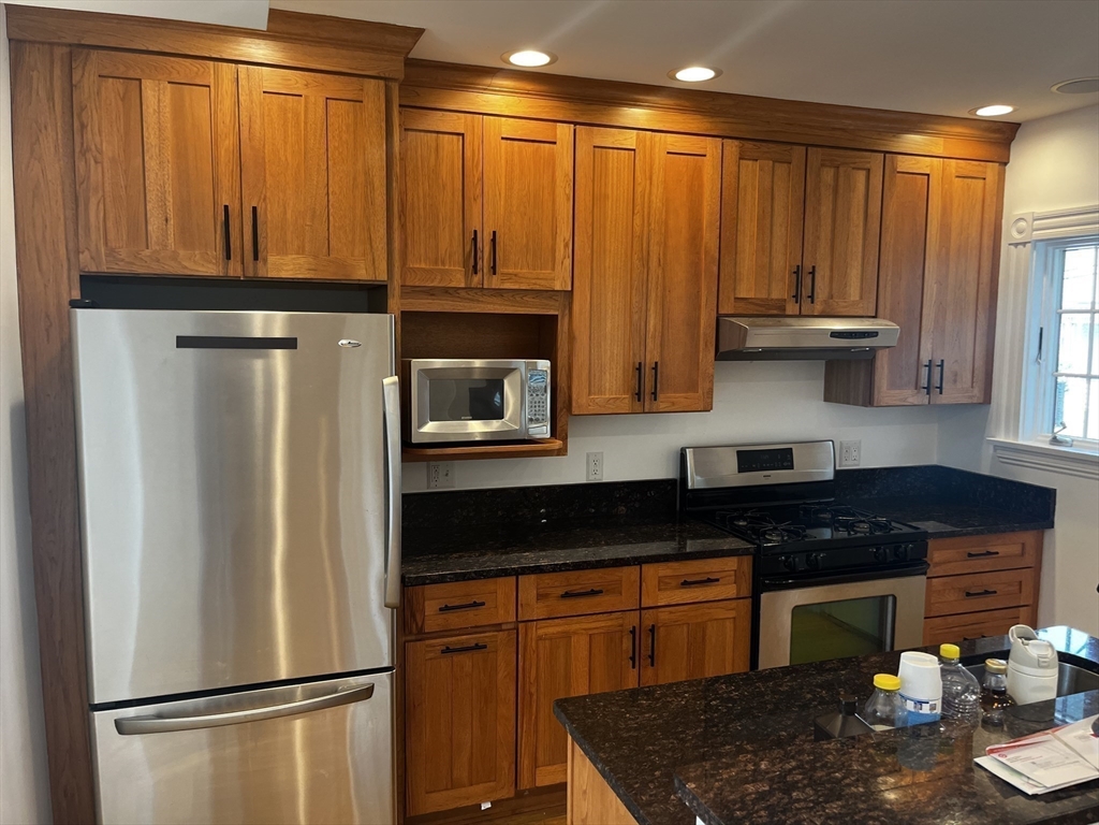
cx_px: 550
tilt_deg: -4.3
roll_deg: +0.4
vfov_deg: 53.1
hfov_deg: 67.3
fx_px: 825
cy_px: 412
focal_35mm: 26
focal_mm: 5.1
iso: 125
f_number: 1.6
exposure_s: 1/120
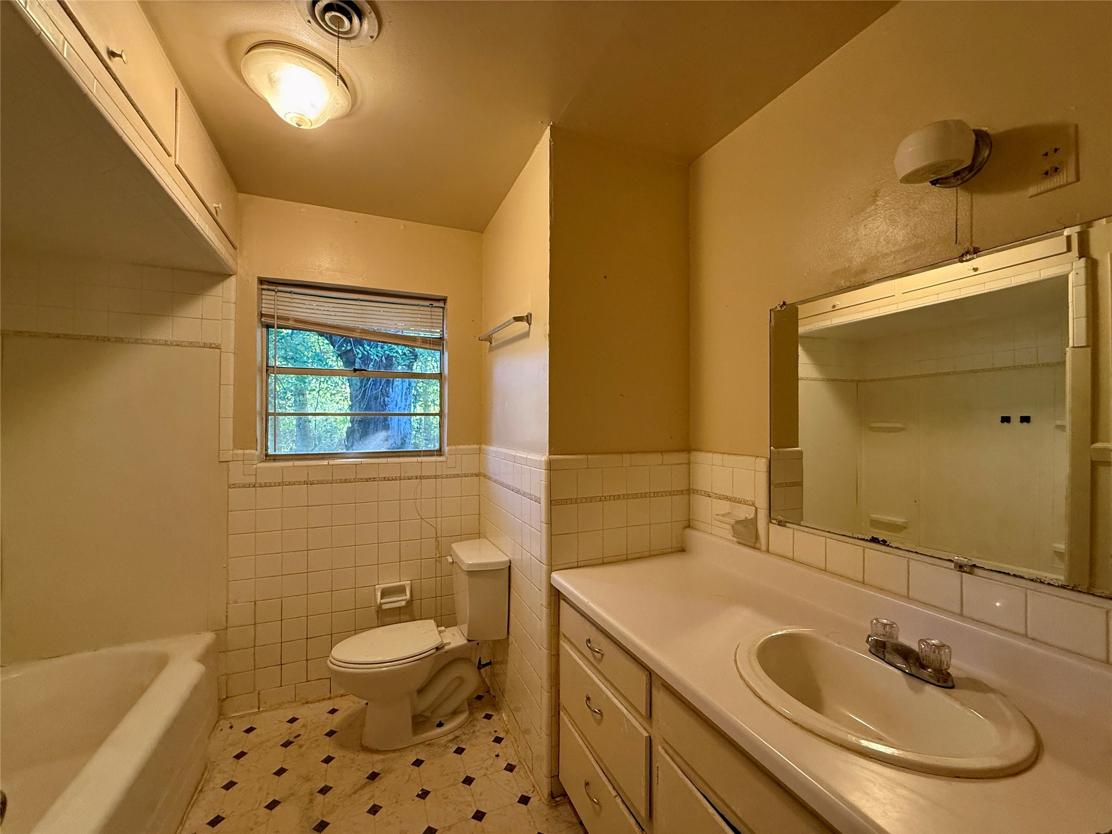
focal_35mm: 14
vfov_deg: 85.7
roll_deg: -0.8
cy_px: 417
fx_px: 450
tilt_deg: +0.2
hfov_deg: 102.1
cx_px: 556
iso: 320
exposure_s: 1/60
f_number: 2.2
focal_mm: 2.22
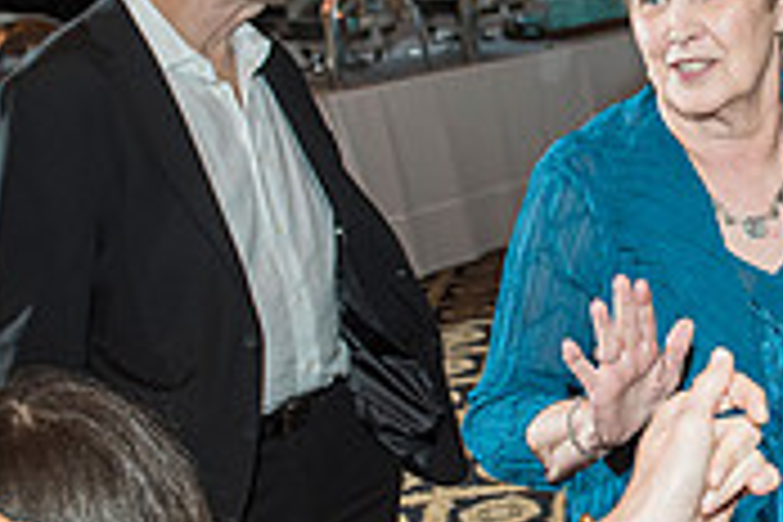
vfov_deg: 17.1
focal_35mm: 80
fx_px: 1740
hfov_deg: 24.4
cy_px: 277
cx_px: 747
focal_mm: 24
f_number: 4
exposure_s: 1/125
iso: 800
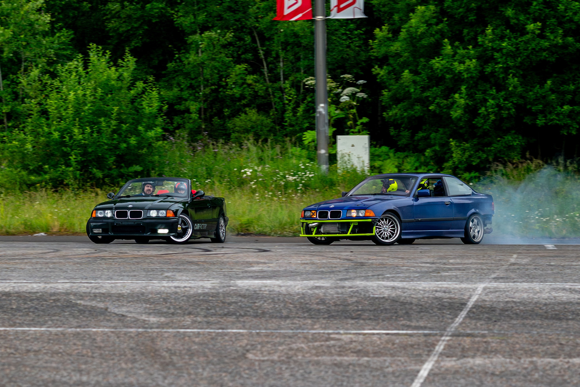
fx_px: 2812
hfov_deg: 11.8
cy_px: 213
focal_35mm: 175
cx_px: 367
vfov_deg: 7.9
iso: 640
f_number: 3.5
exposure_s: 1/250
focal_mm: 85
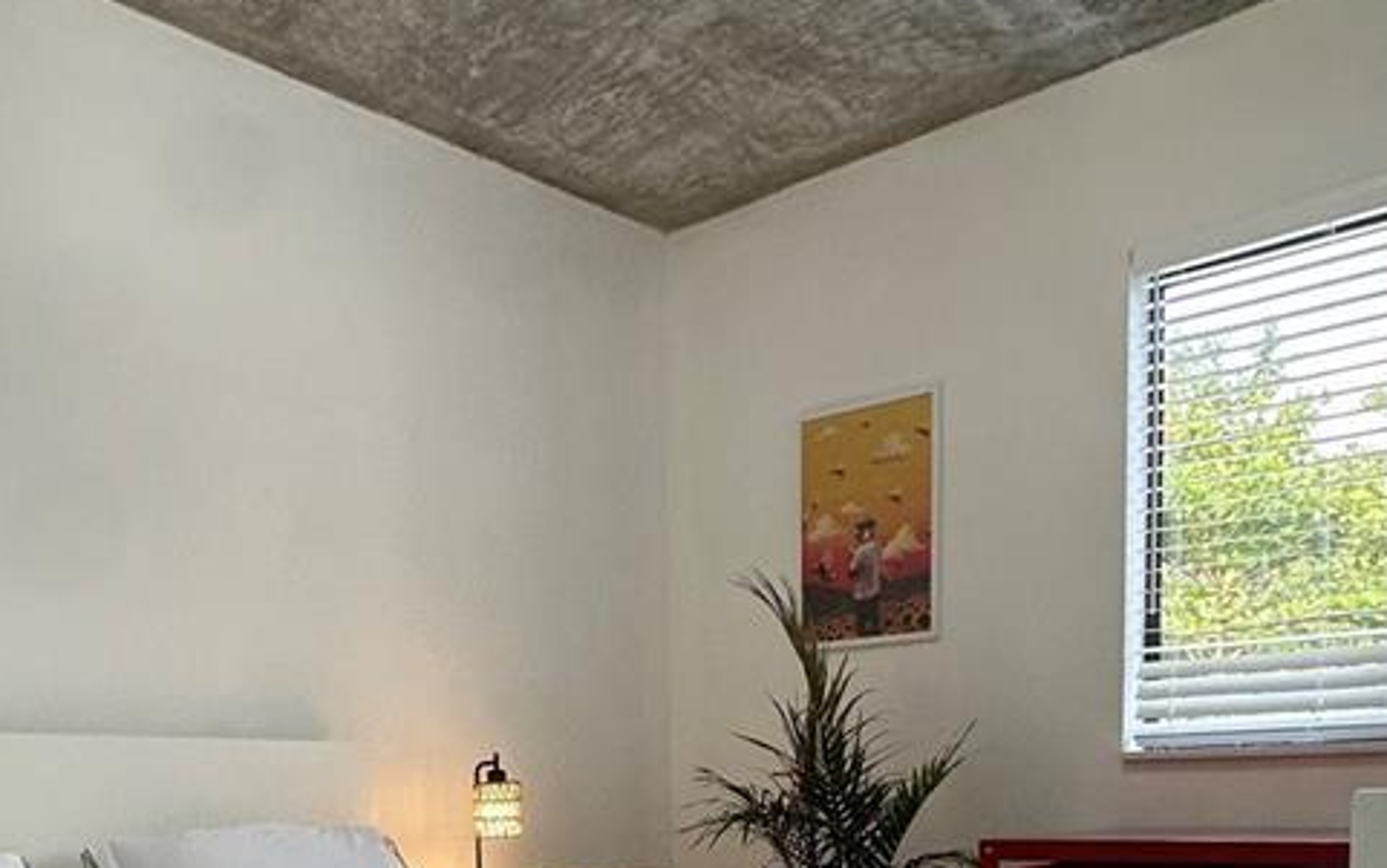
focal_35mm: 37
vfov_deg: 31.1
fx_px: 1399
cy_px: 926
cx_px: 594
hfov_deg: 52.5
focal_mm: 2.22
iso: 200
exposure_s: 1/120
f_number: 2.2
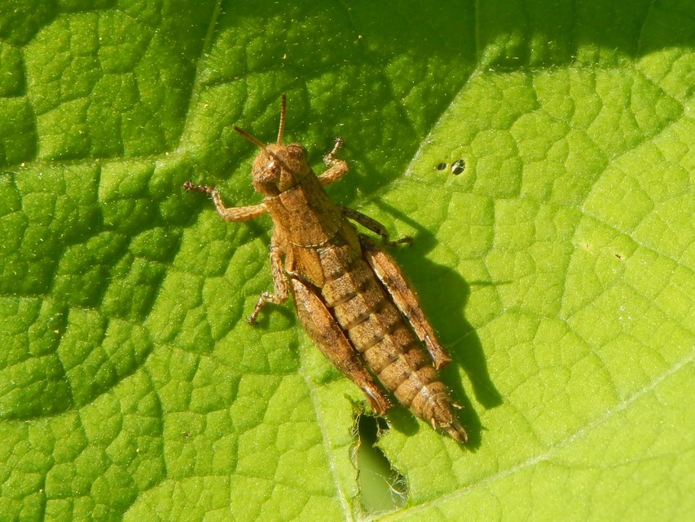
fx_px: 4659
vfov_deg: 6.4
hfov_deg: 8.5
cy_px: 261
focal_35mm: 232
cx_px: 348
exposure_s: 1/400
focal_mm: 41.7
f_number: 5.6
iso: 125
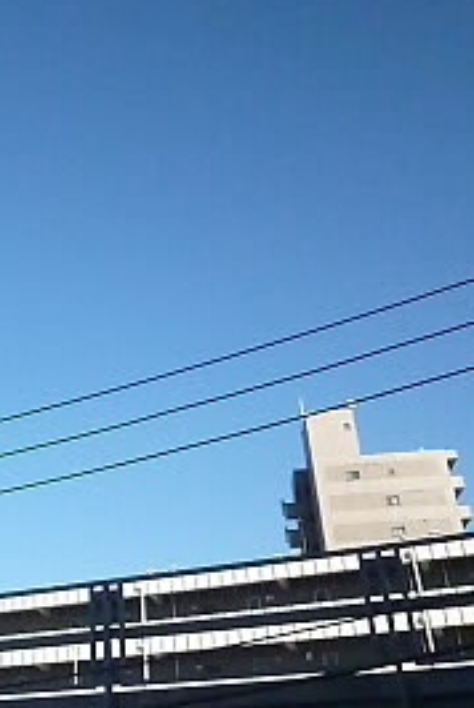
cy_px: 371
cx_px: 16
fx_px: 827
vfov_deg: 46.3
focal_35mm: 42
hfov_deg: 30.1
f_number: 9
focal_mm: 4.5
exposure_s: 1/1600
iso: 1600
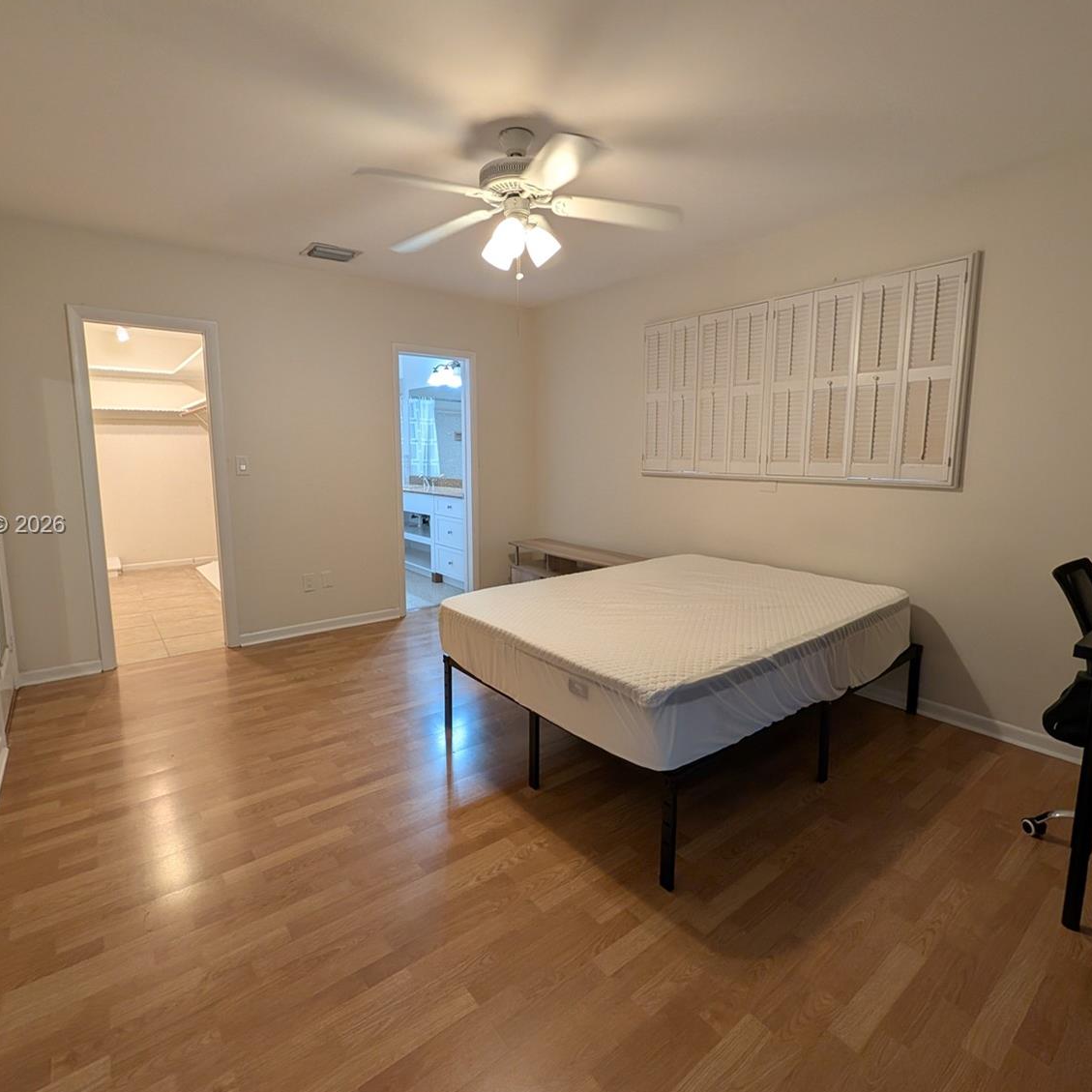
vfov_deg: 91.1
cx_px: 535
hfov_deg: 91.1
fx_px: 535
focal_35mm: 15
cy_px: 526
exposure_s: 1/60
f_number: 1.7
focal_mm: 2.02
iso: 150
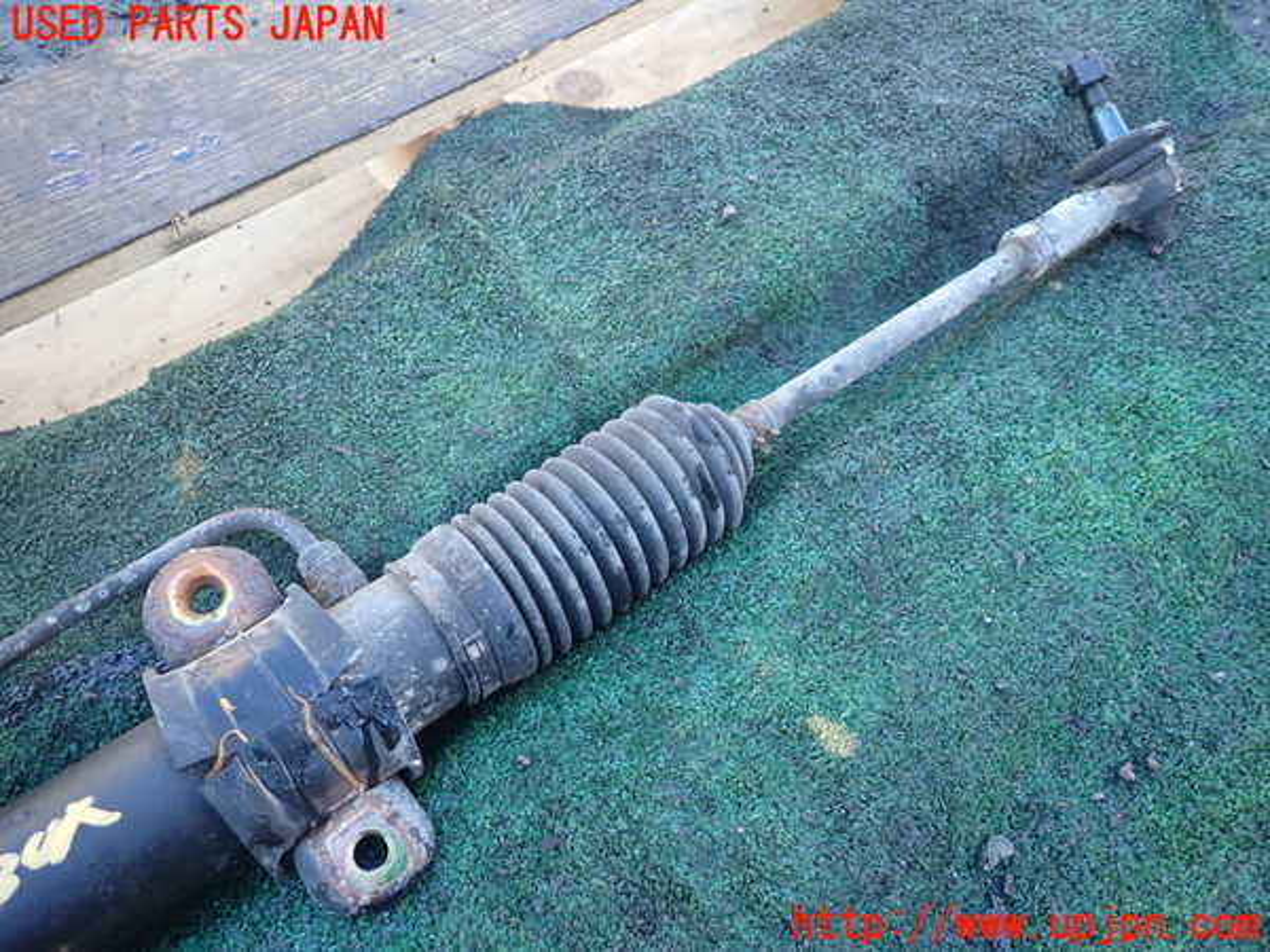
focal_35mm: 25
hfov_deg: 69.4
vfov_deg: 54.9
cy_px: 476
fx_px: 917
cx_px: 635
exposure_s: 1/100
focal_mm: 4.5
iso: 100
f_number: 2
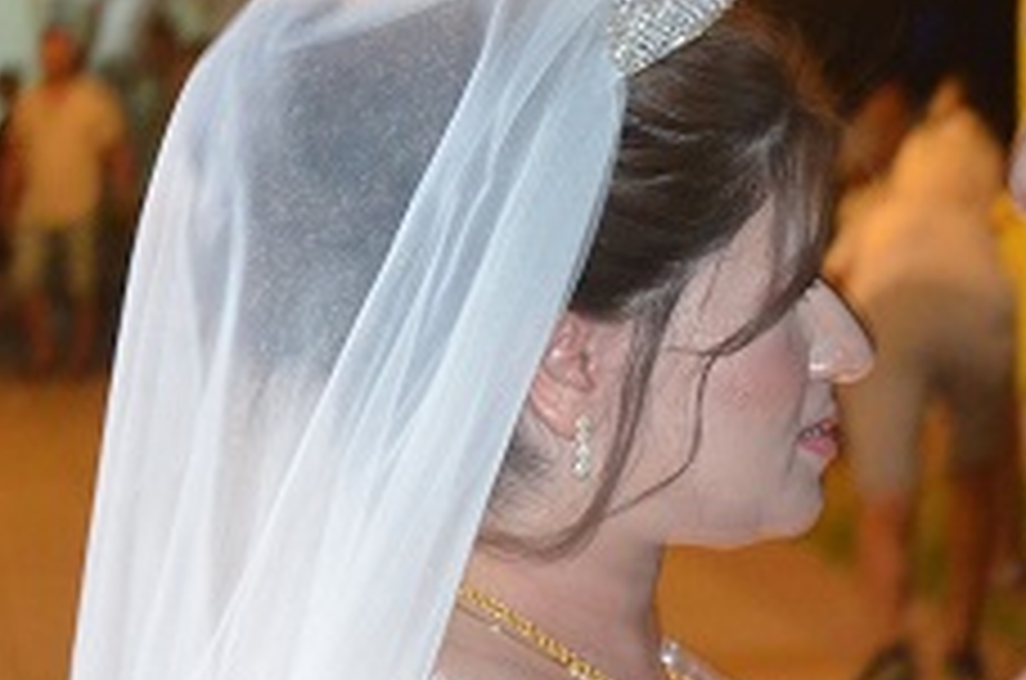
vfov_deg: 6.2
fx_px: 6228
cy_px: 581
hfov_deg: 9.4
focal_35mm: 219
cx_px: 826
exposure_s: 1/60
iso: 3200
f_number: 5.6
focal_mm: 52
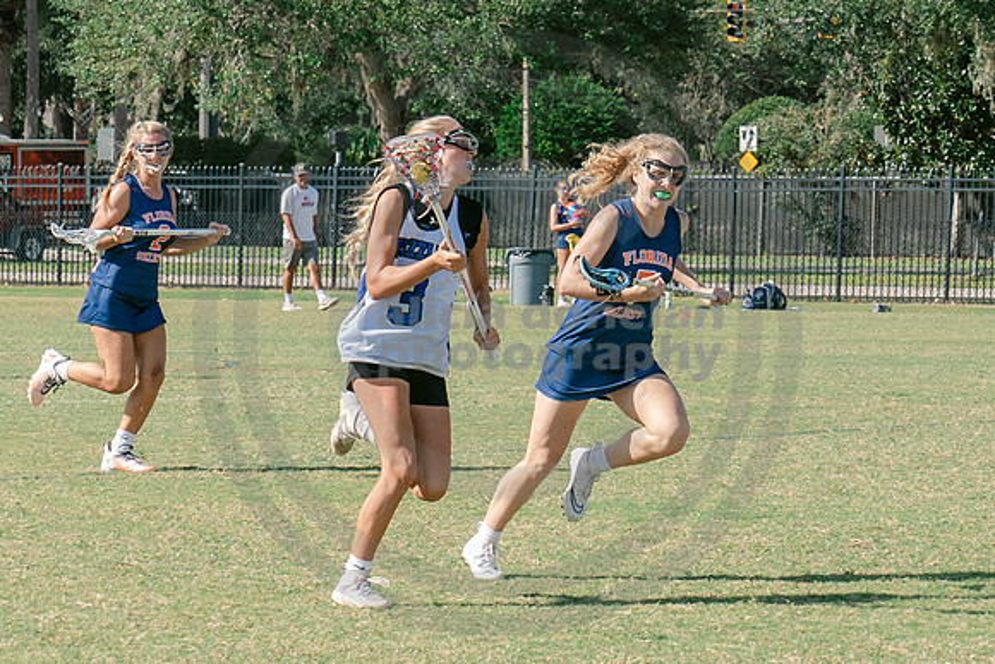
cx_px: 673
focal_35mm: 222
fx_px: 6135
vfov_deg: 6.2
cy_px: 379
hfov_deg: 9.3
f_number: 5.6
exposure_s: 1/1000
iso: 250
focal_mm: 70
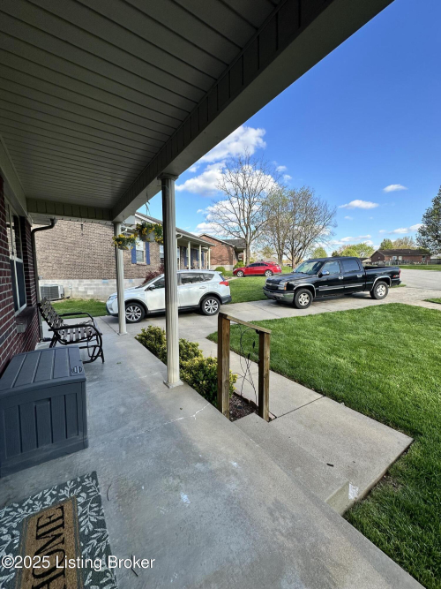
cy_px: 294
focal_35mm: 14
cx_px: 220
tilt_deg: -5.0
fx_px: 238
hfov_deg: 85.7
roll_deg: +0.1
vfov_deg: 102.1
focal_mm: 2.22
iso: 40
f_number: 2.2
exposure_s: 1/779
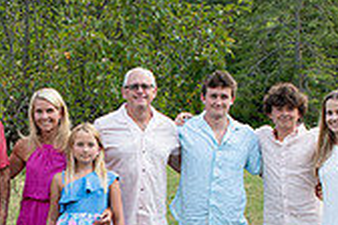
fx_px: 1220
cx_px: 64
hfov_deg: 15.7
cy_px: 194
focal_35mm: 130
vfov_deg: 10.5
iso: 400
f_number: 5.6
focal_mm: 24
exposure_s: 1/125
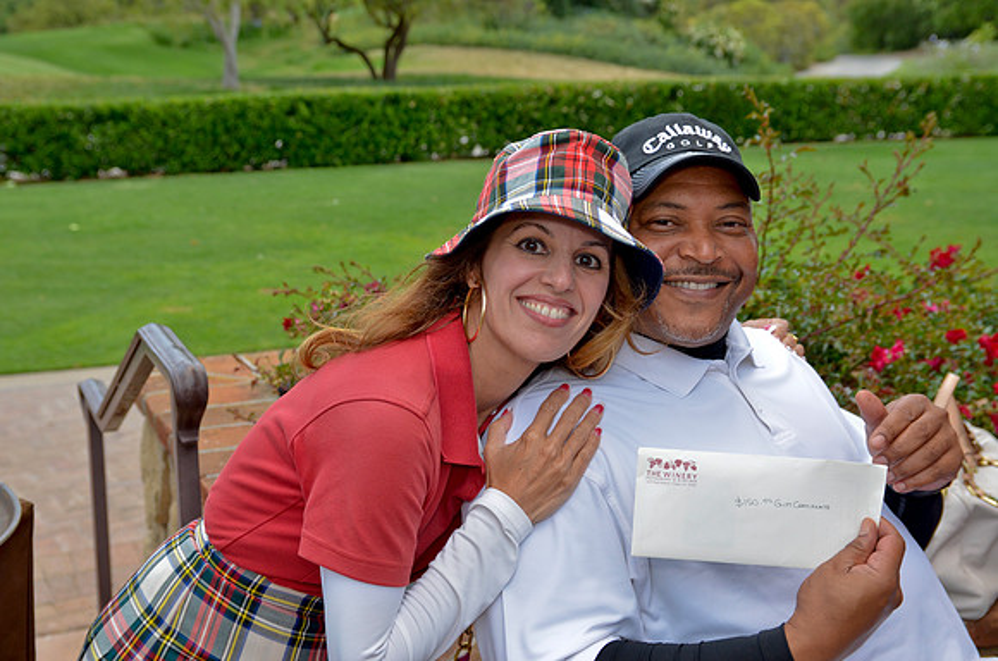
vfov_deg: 26.4
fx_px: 1411
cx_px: 499
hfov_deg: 39.0
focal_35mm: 51
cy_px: 330
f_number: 4
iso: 400
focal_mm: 34
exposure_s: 1/80
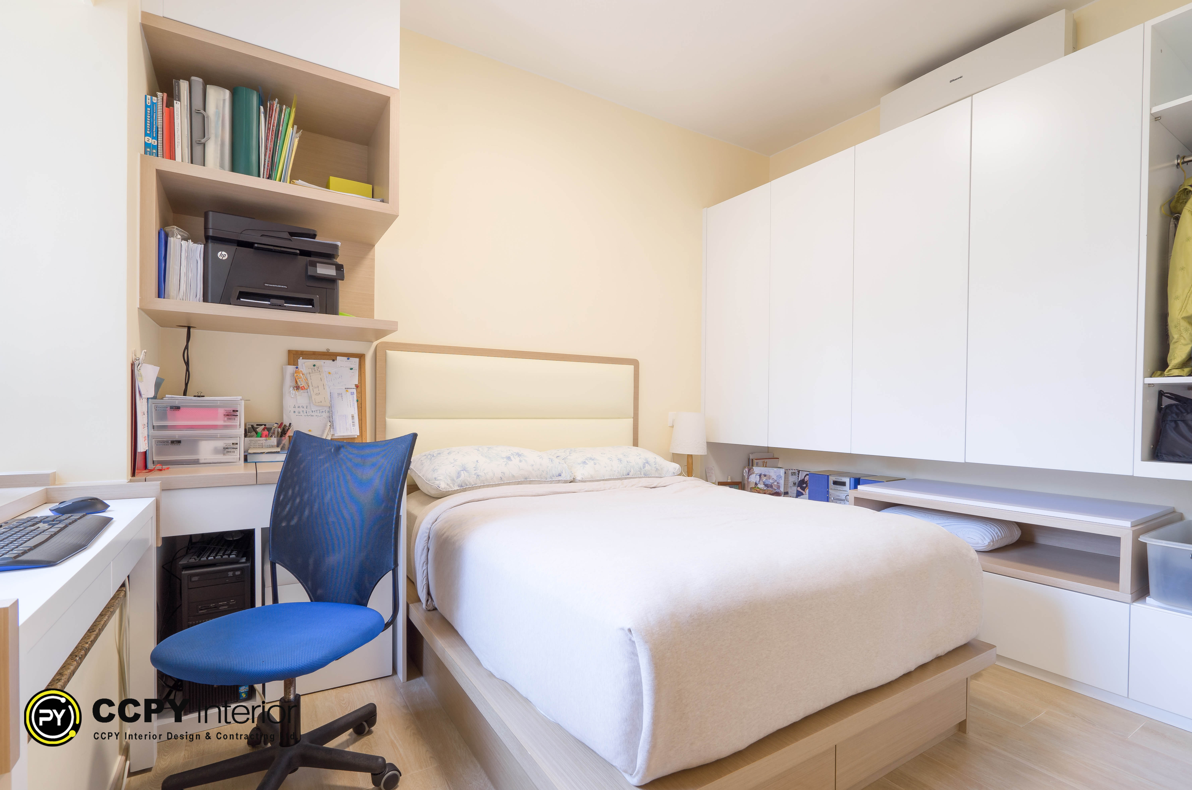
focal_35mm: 21
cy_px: 395
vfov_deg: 59.3
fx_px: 694
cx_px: 596
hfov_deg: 81.3
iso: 1000
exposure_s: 1/60
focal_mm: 21
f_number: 7.1
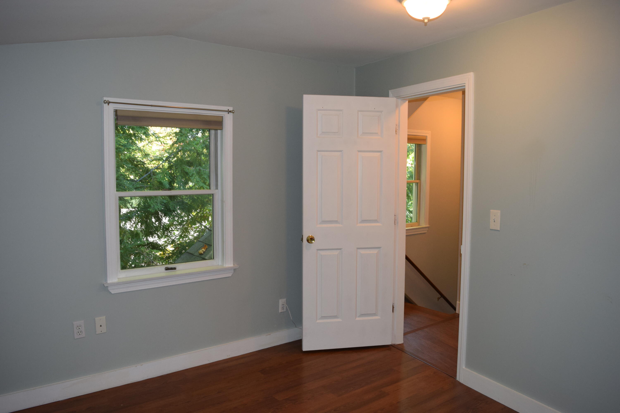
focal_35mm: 27
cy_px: 206
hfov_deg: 67.4
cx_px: 310
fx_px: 465
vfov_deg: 47.9
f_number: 5
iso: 800
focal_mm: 18
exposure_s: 1/100
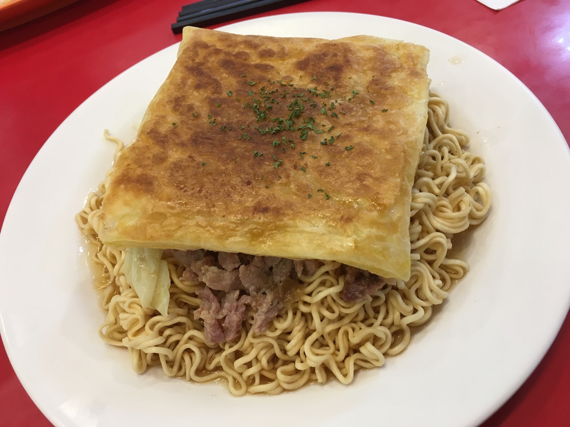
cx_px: 285
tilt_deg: -53.1
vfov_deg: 48.2
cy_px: 214
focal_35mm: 29
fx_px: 478
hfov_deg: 61.7
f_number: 2.2
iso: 80
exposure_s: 1/30
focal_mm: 4.15
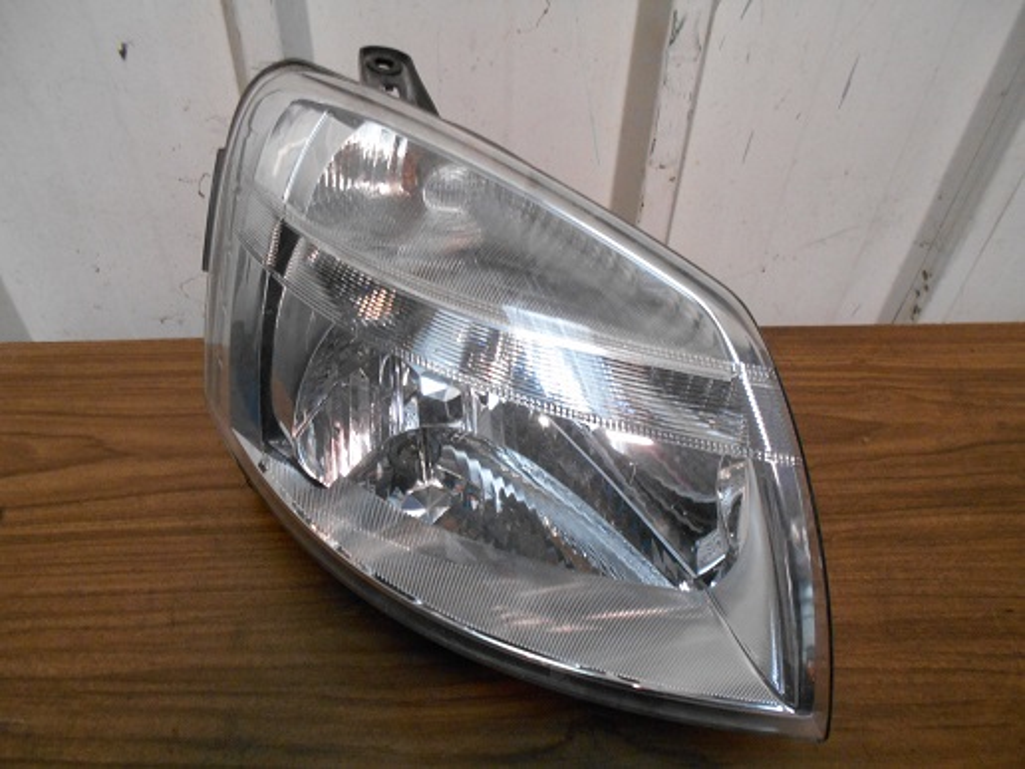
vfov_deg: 53.1
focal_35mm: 26
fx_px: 770
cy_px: 384
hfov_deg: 67.3
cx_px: 512
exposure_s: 1/10
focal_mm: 4.6
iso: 400
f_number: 3.2
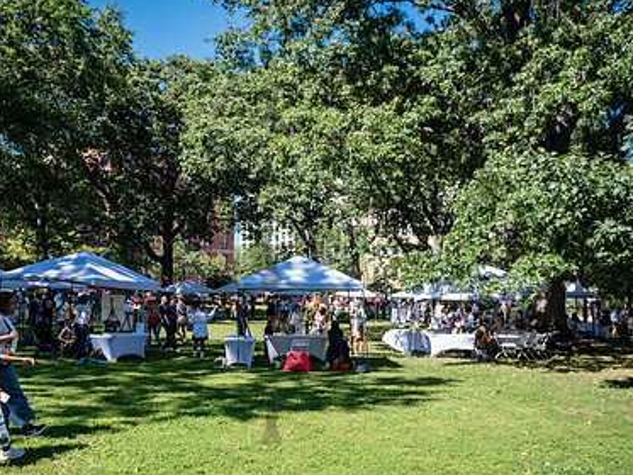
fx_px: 677
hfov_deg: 49.8
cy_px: 276
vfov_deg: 38.6
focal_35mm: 37
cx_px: 256
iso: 800
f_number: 3.5
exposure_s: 1/3200
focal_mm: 24
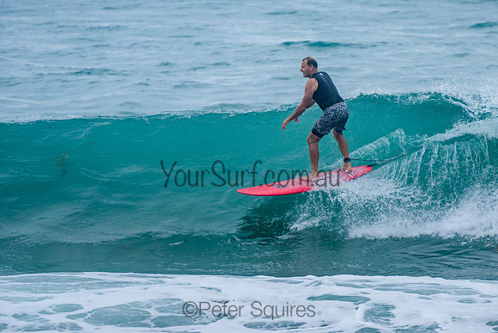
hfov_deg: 3.7
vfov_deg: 2.5
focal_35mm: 550
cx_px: 295
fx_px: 7614
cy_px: 112
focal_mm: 400
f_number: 7.1
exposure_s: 1/2000
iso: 500
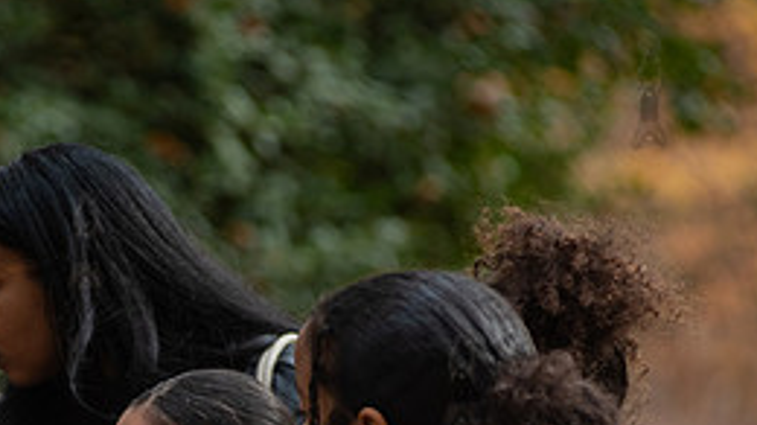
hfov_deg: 6.0
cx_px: 84
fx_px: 7263
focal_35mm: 362
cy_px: 520
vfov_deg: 3.3
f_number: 4
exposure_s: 1/250
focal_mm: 155
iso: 160
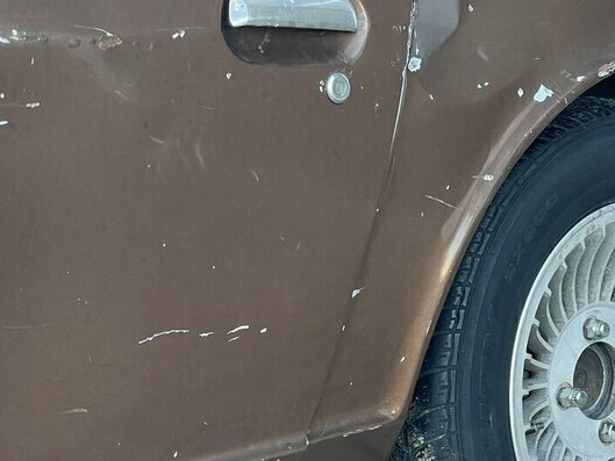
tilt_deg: -3.6
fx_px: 2097
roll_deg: -0.6
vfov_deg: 12.5
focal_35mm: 118
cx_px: 550
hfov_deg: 16.5
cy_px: 135
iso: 40
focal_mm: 6
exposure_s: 1/99
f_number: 2
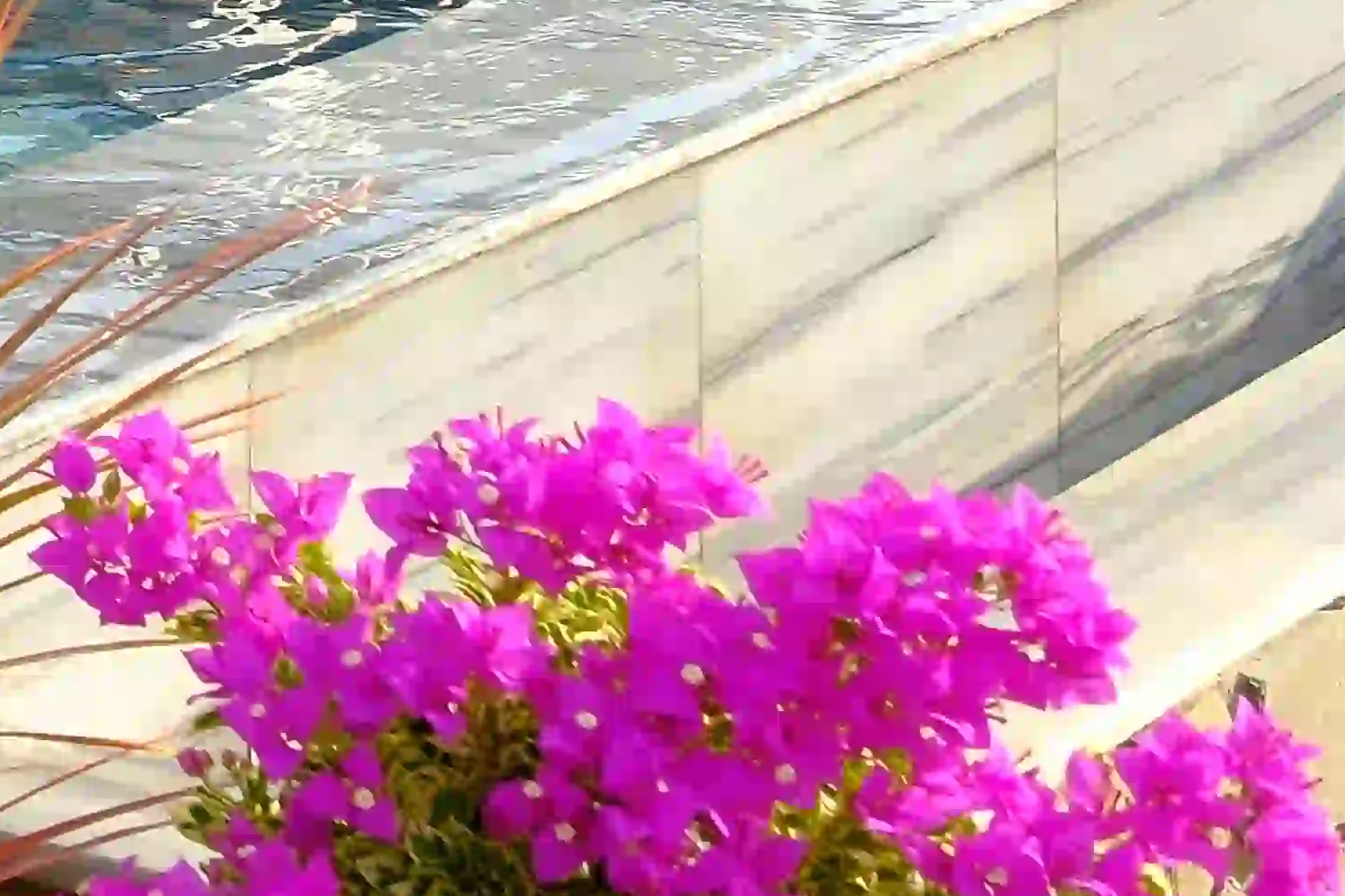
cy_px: -941
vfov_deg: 8.6
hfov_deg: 11.5
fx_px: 5641
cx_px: -1781
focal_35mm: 151
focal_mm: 19.4
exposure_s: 1/160
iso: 160
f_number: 7.1
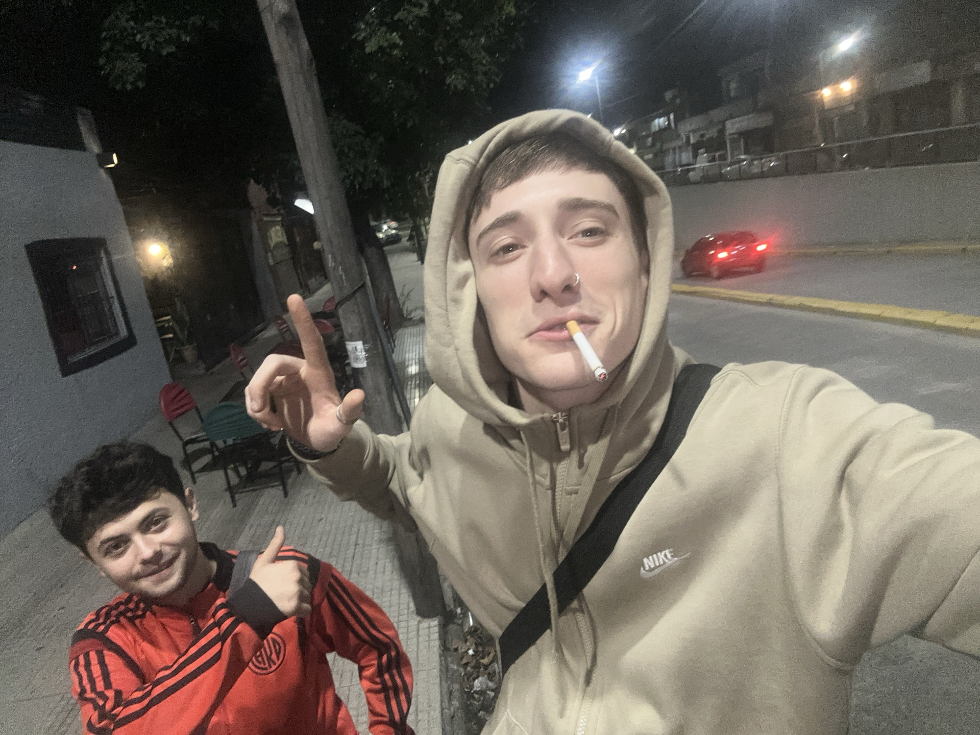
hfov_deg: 73.9
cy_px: 368
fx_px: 651
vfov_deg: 58.9
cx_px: 490
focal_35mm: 23
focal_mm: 2.69
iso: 125
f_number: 1.9
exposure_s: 1/33
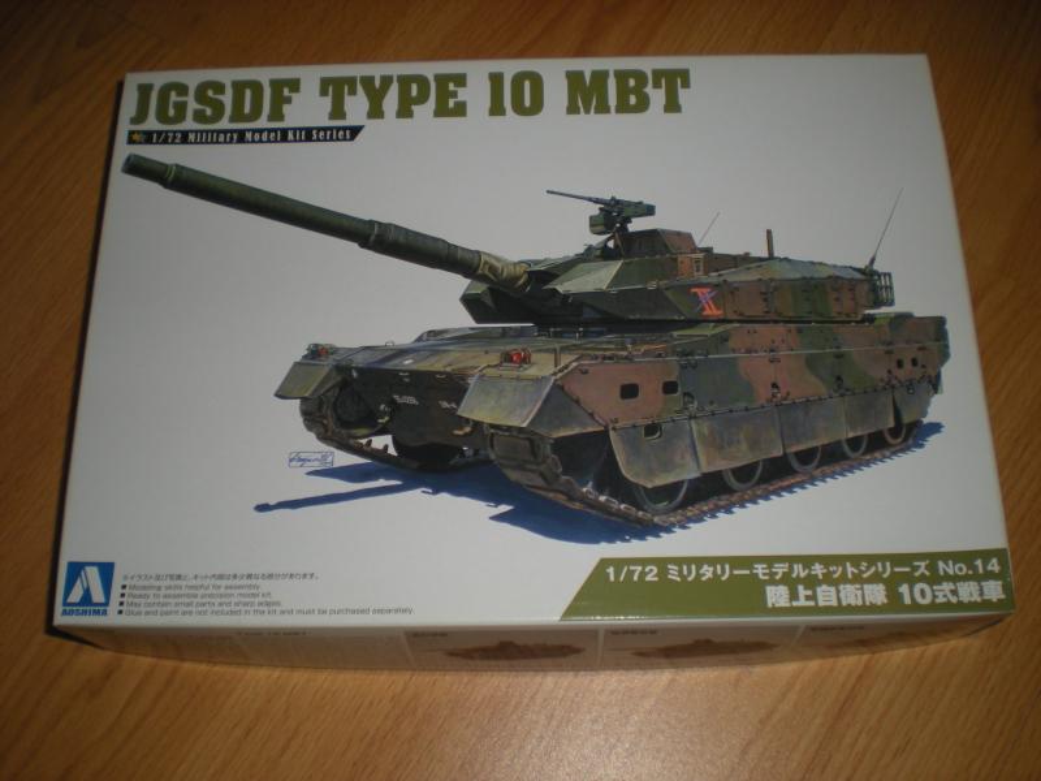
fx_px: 1143
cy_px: 390
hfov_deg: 49.0
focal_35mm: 38
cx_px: 520
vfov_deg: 37.7
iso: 64
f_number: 3.1
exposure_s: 1/60
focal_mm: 6.3
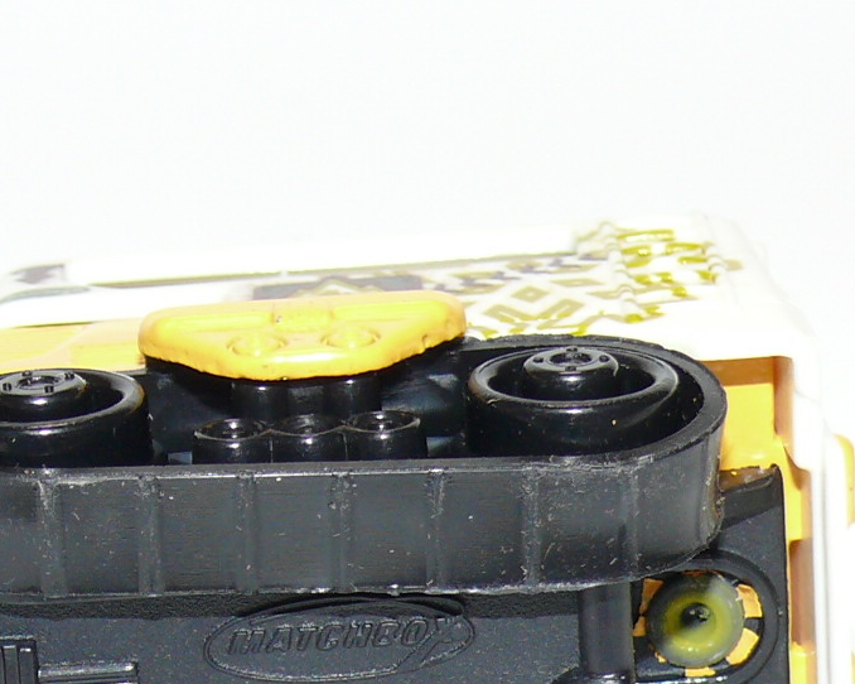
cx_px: 144
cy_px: 620
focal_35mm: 205
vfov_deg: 7.5
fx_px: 5186
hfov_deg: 9.4
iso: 100
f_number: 4
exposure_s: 1/30
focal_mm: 12.5
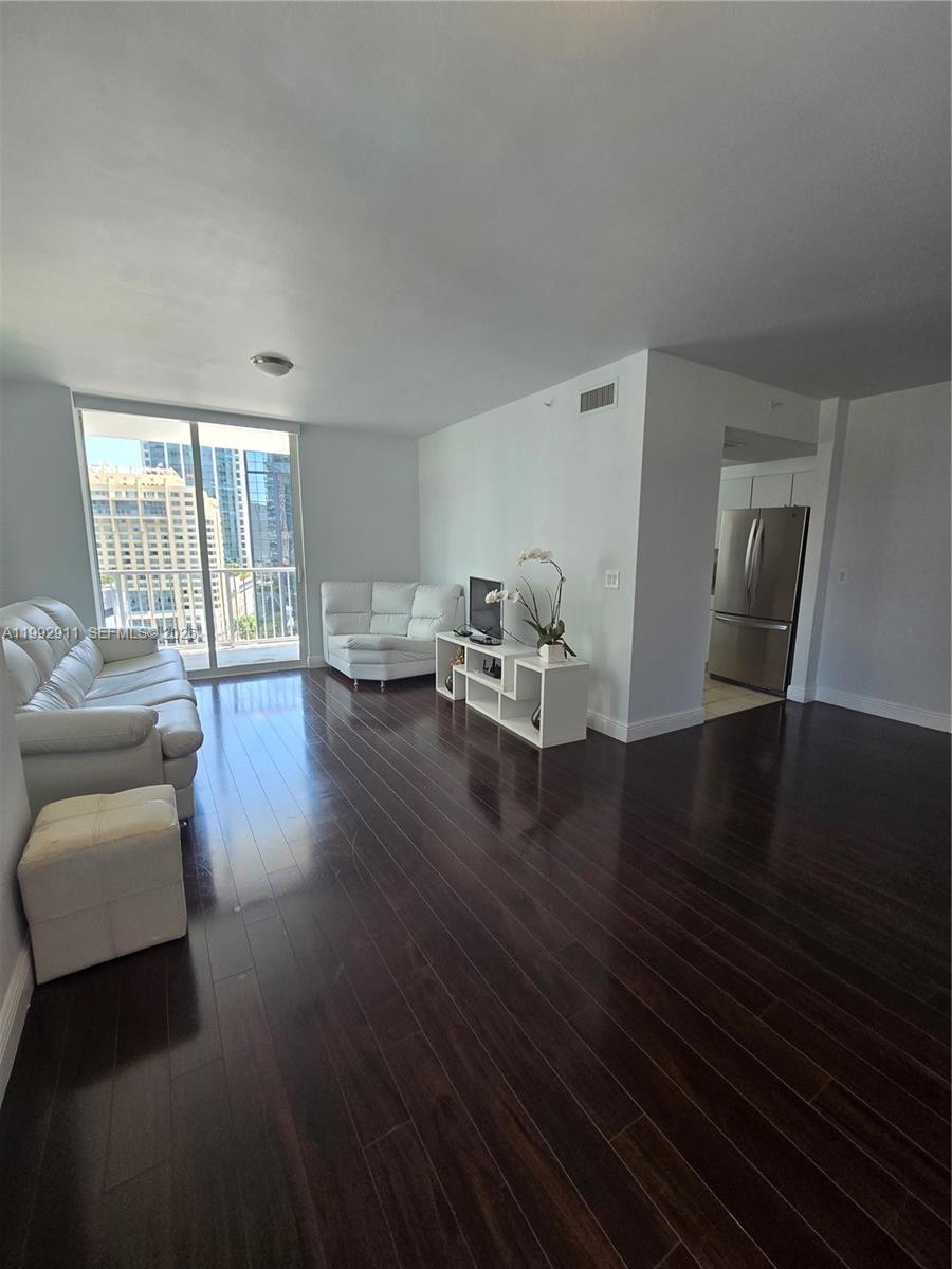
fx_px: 477
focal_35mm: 13
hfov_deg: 89.9
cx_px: 476
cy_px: 634
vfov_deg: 106.2
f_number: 2.2
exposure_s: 1/120
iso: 80
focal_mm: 2.2
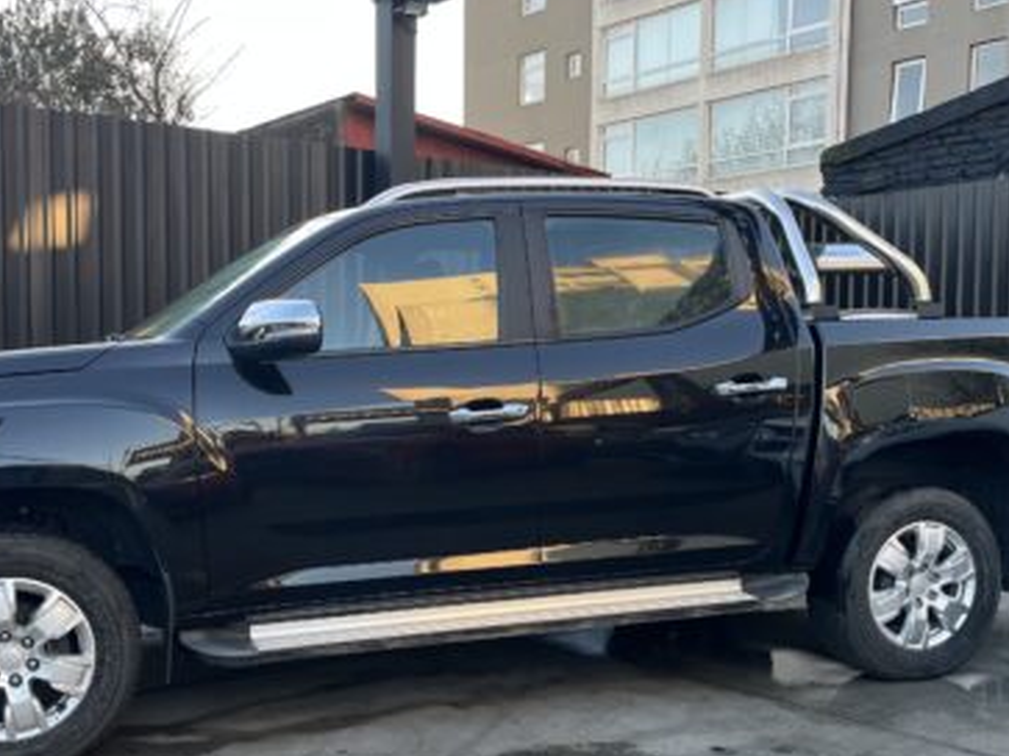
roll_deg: -0.3
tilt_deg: -4.6
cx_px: 403
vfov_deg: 33.4
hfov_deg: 43.6
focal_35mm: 43
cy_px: 464
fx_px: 1253
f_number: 1.6
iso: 64
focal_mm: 5.1
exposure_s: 1/244
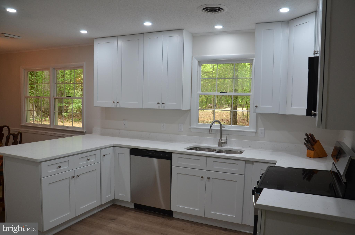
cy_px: 118
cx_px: 178
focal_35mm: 27
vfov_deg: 47.7
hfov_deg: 67.5
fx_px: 266
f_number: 5
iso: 400
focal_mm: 18
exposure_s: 1/100
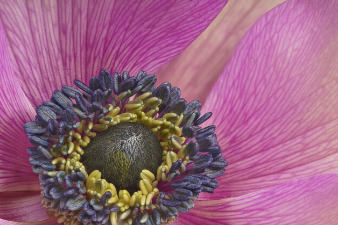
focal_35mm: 179
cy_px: 132
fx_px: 1681
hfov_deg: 11.5
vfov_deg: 7.7
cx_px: 165
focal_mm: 150
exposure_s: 1/200
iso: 50
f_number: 5.6
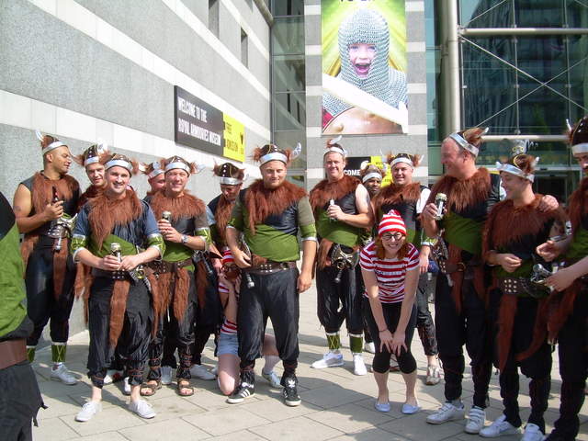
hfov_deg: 49.0
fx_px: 645
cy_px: 220
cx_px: 294
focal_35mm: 38
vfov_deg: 37.7
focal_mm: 6.3
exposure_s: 1/250
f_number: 4.6
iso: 50
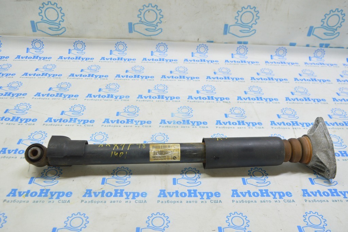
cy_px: 116
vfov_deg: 39.9
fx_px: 319
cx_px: 174
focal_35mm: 33
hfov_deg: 57.3
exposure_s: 1/20
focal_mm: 22
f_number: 5.6
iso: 400
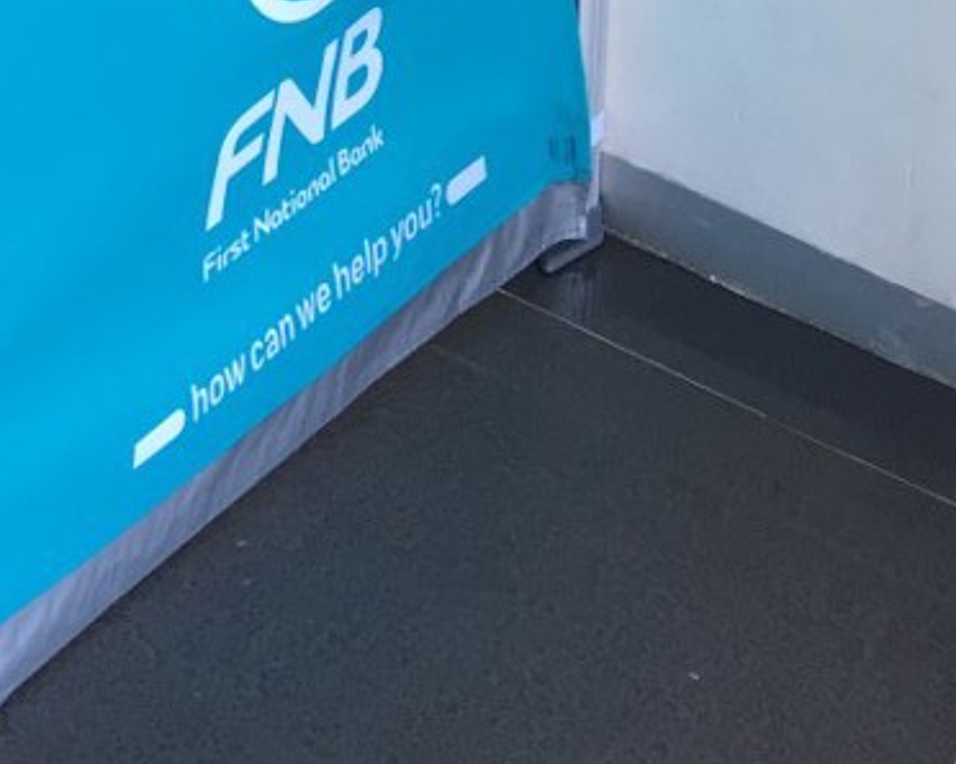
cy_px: -855
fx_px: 2940
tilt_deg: -10.9
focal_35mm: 104
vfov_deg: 12.6
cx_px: -198
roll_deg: -0.9
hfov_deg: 17.6
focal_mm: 4.15
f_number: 2.2
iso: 40
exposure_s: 1/100
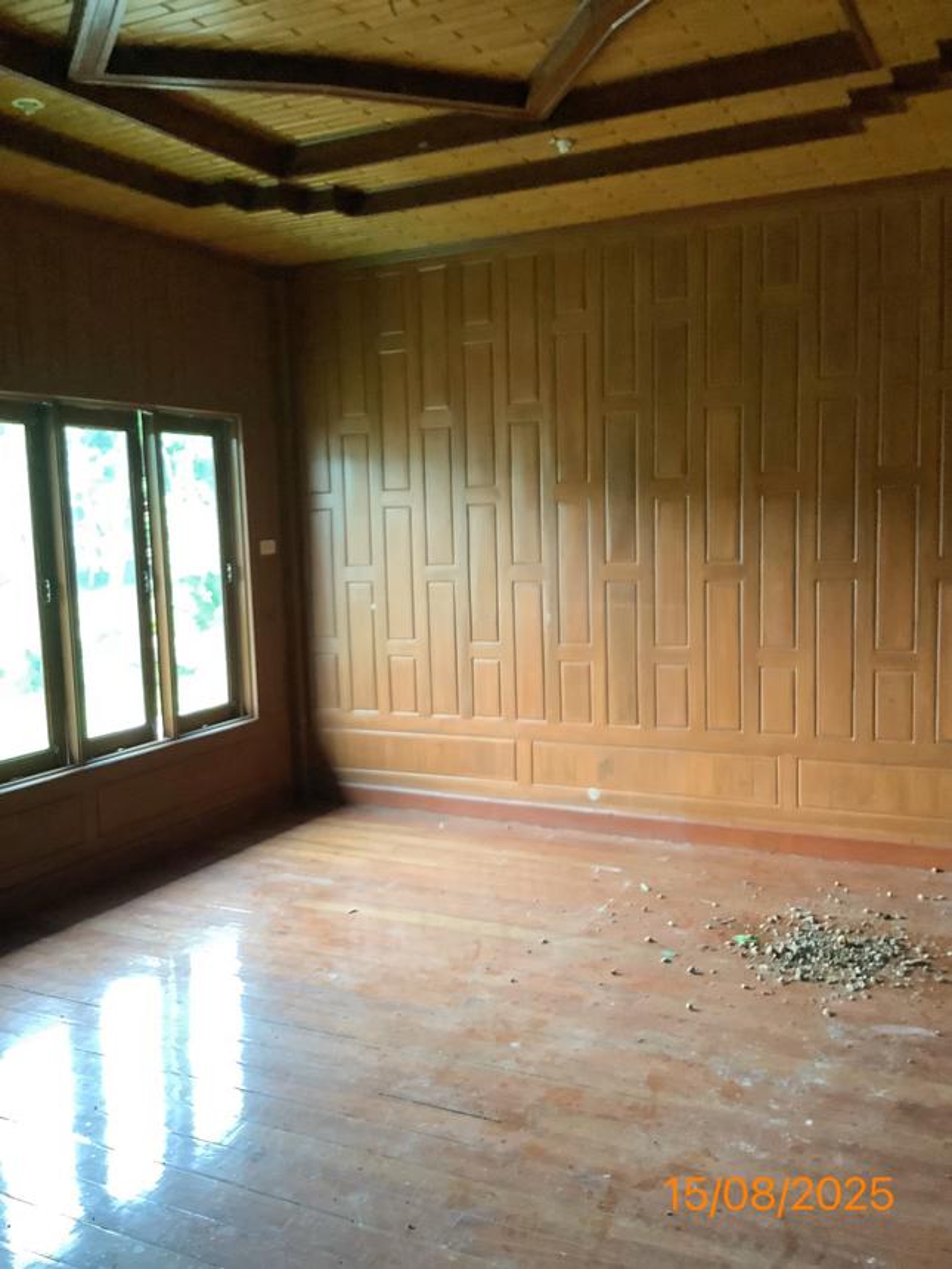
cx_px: 476
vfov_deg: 58.4
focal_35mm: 31
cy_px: 634
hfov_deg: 45.4
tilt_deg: -7.3
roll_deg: +1.7
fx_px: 1137
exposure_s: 1/50
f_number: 2.4
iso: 400
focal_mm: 3.3
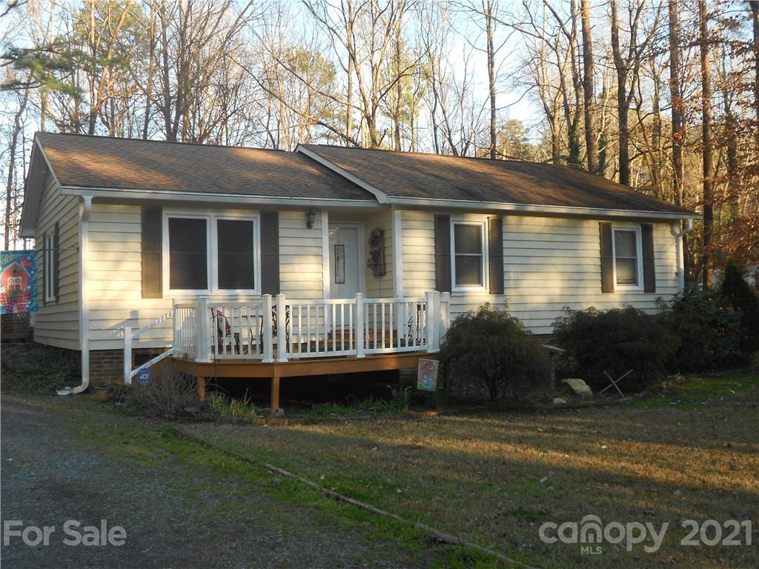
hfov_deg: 50.1
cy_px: 284
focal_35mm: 37
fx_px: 811
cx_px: 380
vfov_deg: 38.7
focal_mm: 6.7
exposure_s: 1/60
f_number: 3.9
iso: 80
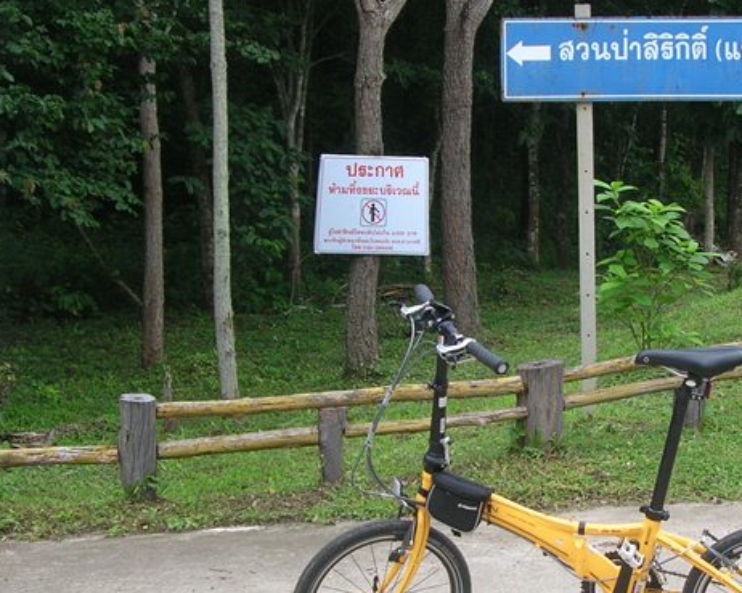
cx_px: 516
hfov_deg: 26.6
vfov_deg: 21.5
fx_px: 1558
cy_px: 335
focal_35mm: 71
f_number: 3
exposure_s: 1/36.1
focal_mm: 7.1
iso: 50
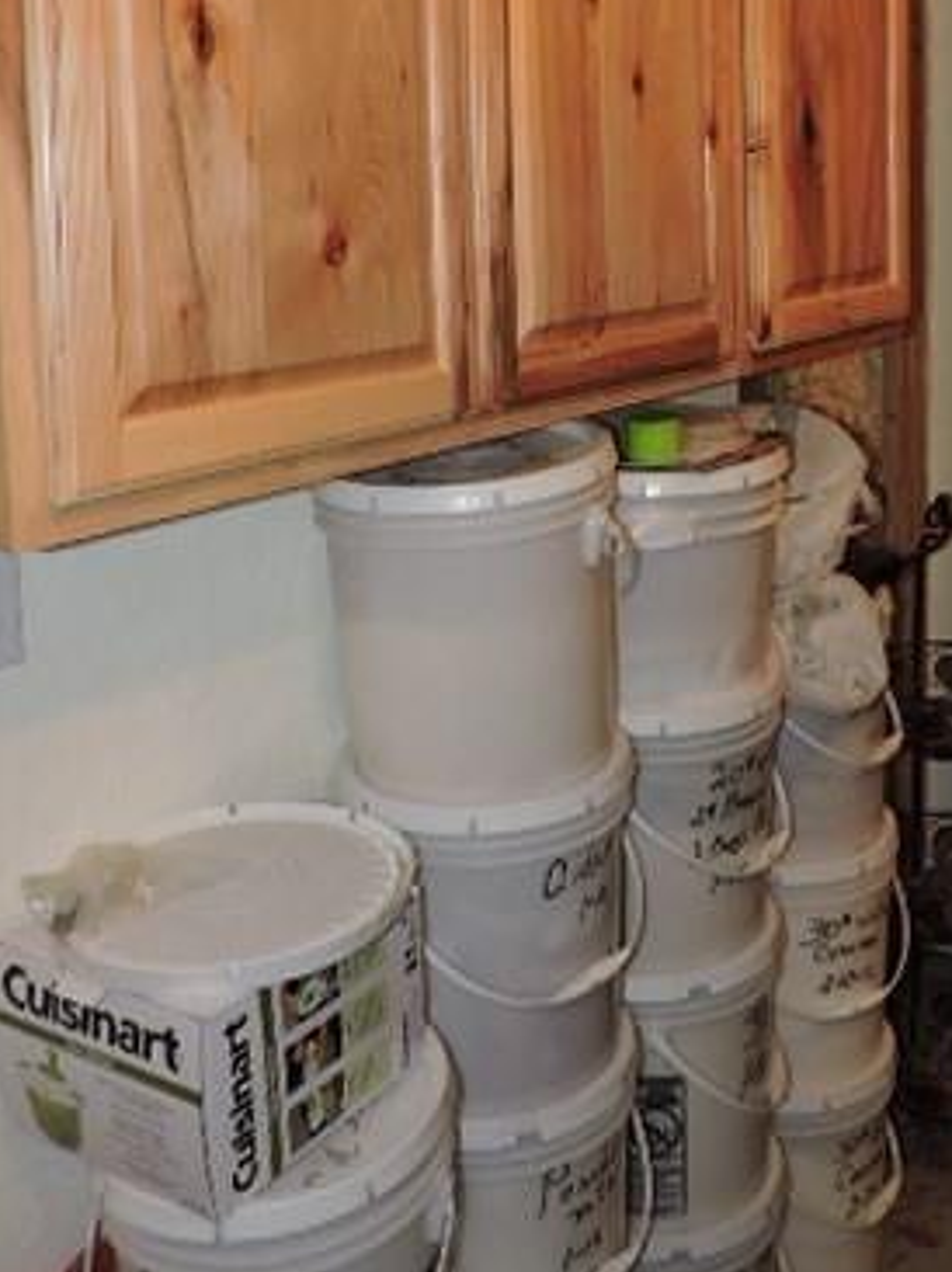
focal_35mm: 42
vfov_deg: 43.2
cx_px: 660
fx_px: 1542
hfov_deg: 33.9
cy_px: 302
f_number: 3
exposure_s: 1/30
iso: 200
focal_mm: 4.3
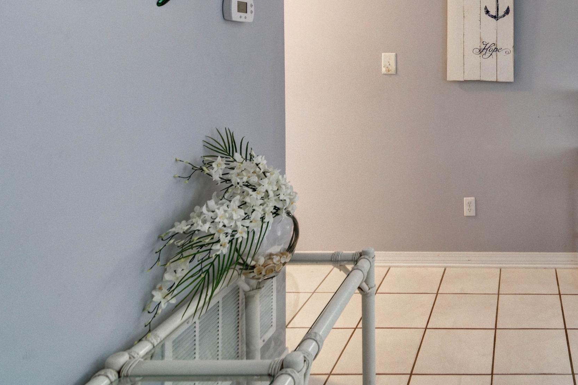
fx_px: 466
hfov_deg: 55.5
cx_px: 517
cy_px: 52
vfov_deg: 42.0
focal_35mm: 29
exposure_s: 1/125
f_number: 7.1
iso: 400
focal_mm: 11
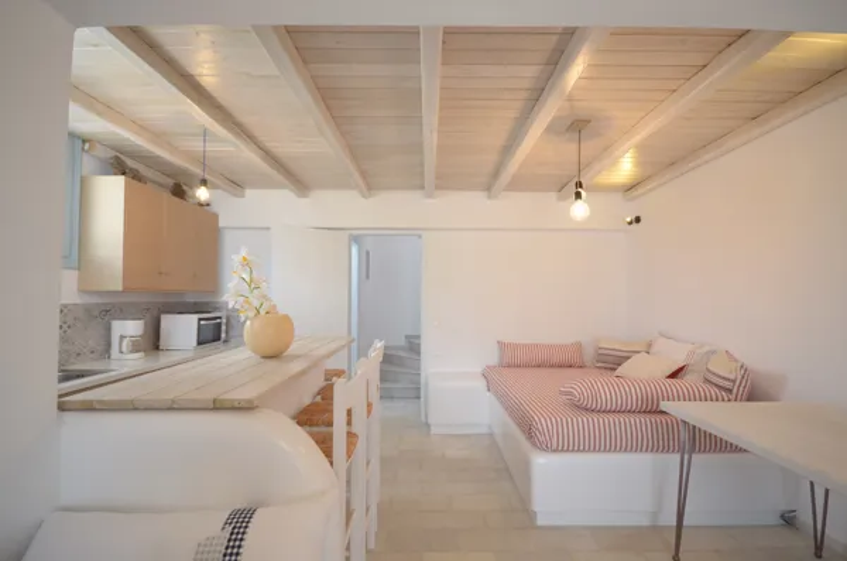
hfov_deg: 95.1
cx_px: 424
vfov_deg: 71.8
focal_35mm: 16
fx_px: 387
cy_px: 280
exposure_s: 1/60
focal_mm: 11
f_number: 5.6
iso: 500
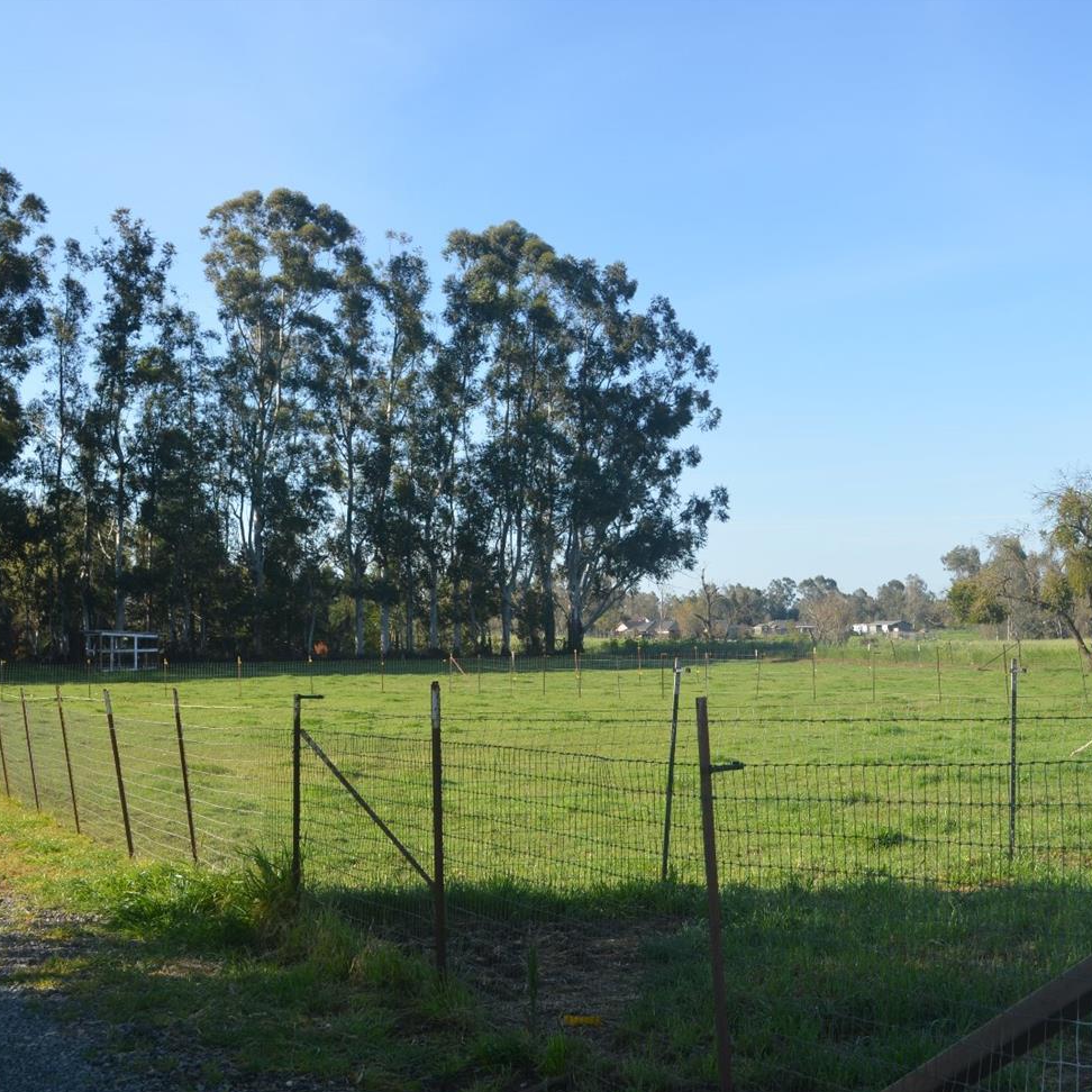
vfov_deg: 33.4
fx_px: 1820
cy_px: 550
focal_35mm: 51
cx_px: 653
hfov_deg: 33.3
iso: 160
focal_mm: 26
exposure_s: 1/250
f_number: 8
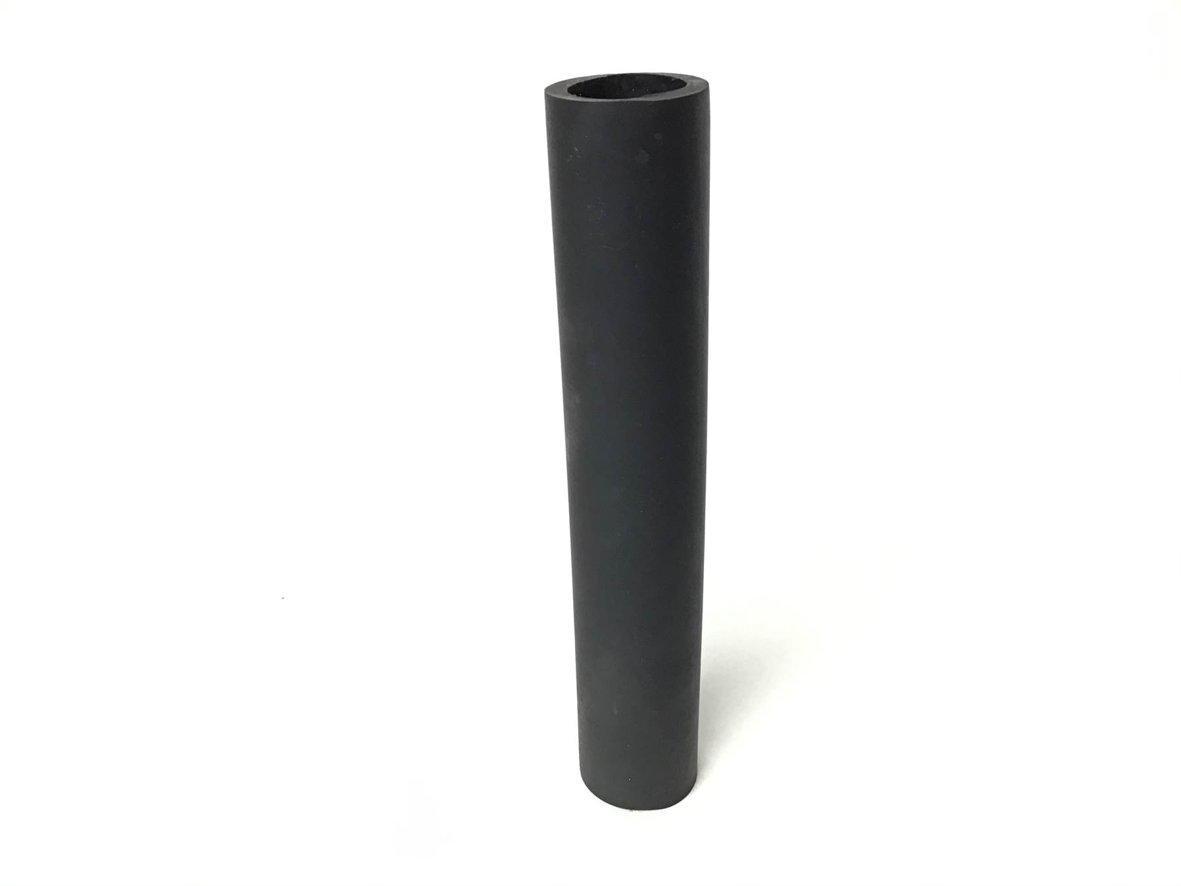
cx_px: 590
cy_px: 443
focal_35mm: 31
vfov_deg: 45.4
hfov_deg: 58.4
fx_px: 1058
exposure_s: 1/30
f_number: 2.4
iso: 40
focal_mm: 3.3
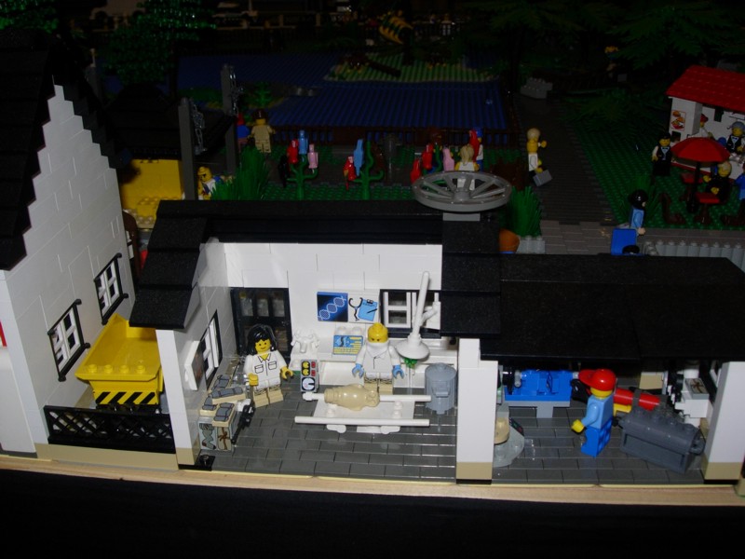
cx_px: 372
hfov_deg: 49.0
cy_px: 280
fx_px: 818
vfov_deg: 37.7
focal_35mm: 38
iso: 79
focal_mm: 7.8
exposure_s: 1/64
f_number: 4.8
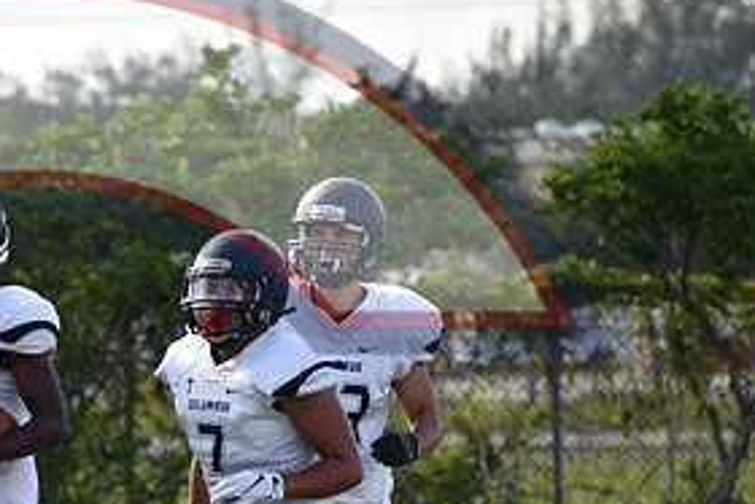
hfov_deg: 2.8
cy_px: 462
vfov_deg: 1.8
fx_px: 15632
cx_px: 22
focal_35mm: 745
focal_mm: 240
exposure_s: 1/1000
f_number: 6
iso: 450
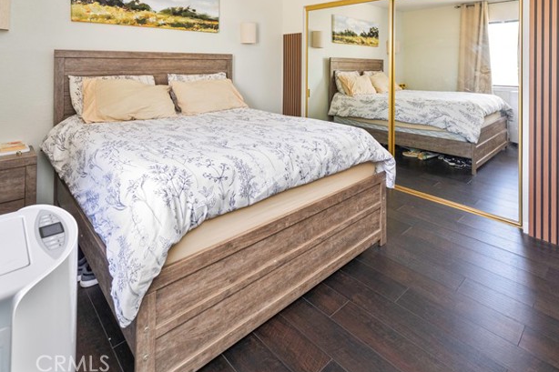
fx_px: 310
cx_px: 313
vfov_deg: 56.7
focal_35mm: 20
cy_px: 66
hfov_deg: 83.6
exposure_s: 1/25
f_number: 4
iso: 1000
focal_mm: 12
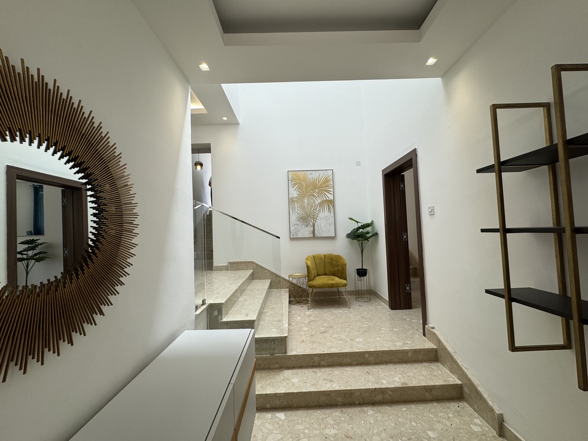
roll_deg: +2.0
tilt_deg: +2.0
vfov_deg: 85.7
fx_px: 238
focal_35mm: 14
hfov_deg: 102.1
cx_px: 294
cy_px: 220
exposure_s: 1/147
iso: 40
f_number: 2.2
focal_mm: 2.22
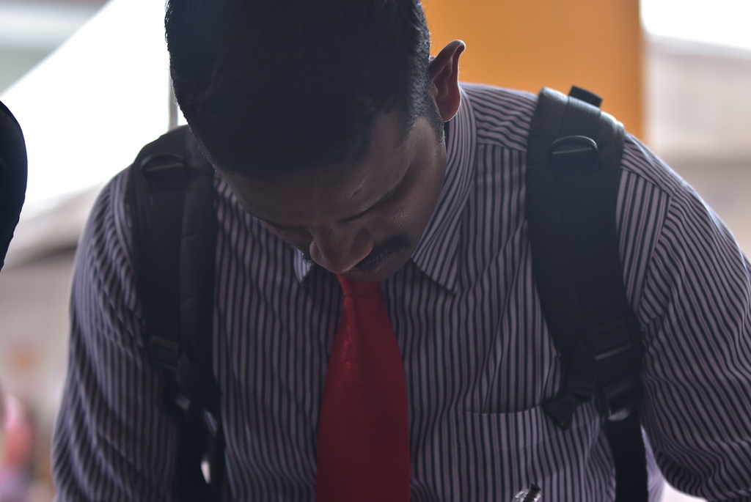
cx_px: 376
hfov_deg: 19.4
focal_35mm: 105
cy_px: 251
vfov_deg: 13.1
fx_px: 2193
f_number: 2.8
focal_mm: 70
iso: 125
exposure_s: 1/200
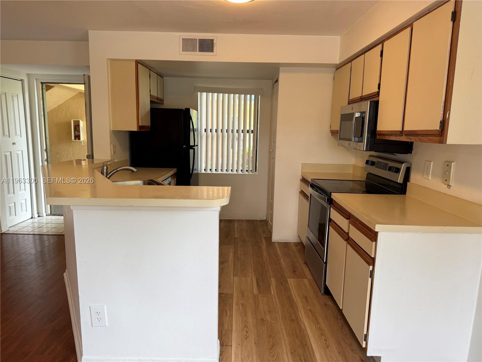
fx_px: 334
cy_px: 181
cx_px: 241
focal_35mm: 24
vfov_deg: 56.8
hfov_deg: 71.6
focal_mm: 6.76
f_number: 1.78
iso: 125
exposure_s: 1/120
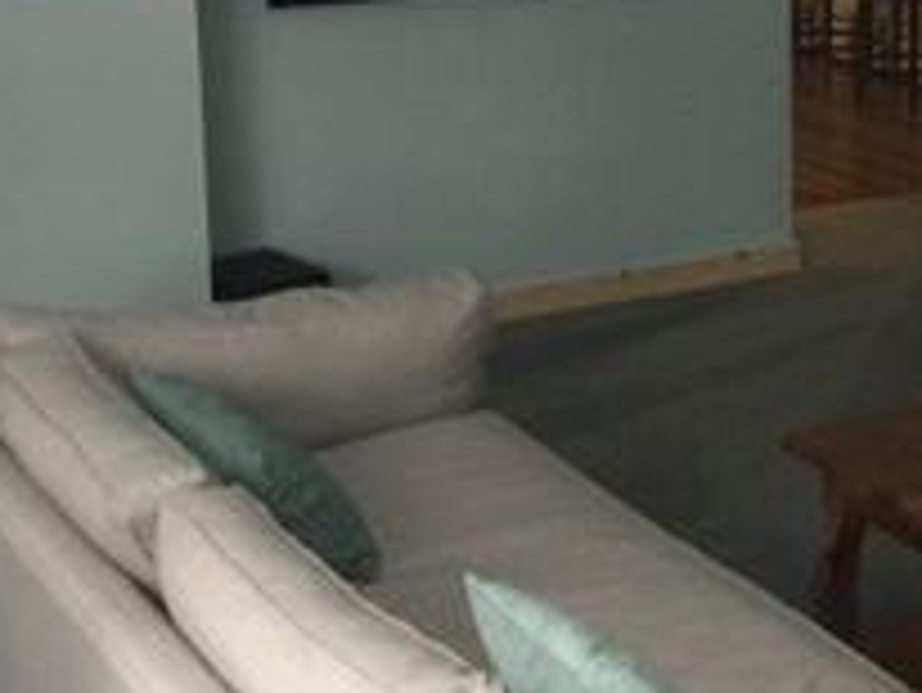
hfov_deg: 21.7
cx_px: 1034
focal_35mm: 85
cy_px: 90
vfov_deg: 17.2
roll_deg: +0.1
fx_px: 2265
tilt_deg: -10.3
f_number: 2.2
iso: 125
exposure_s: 1/15
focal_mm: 4.15
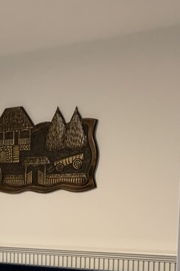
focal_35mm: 74
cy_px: 260
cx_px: -69
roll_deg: -0.2
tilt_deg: -5.6
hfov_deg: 17.1
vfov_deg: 26.2
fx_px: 555
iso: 400
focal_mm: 4.25
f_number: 1.8
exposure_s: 1/40
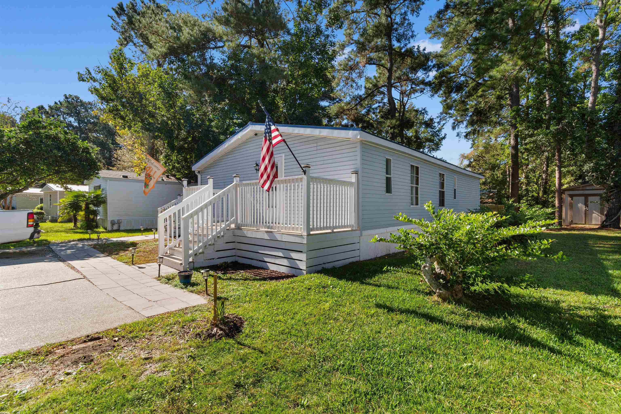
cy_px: 207
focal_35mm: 15
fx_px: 259
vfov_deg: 77.3
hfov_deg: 100.4
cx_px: 310
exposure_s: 1/250
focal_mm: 10
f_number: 8
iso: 100
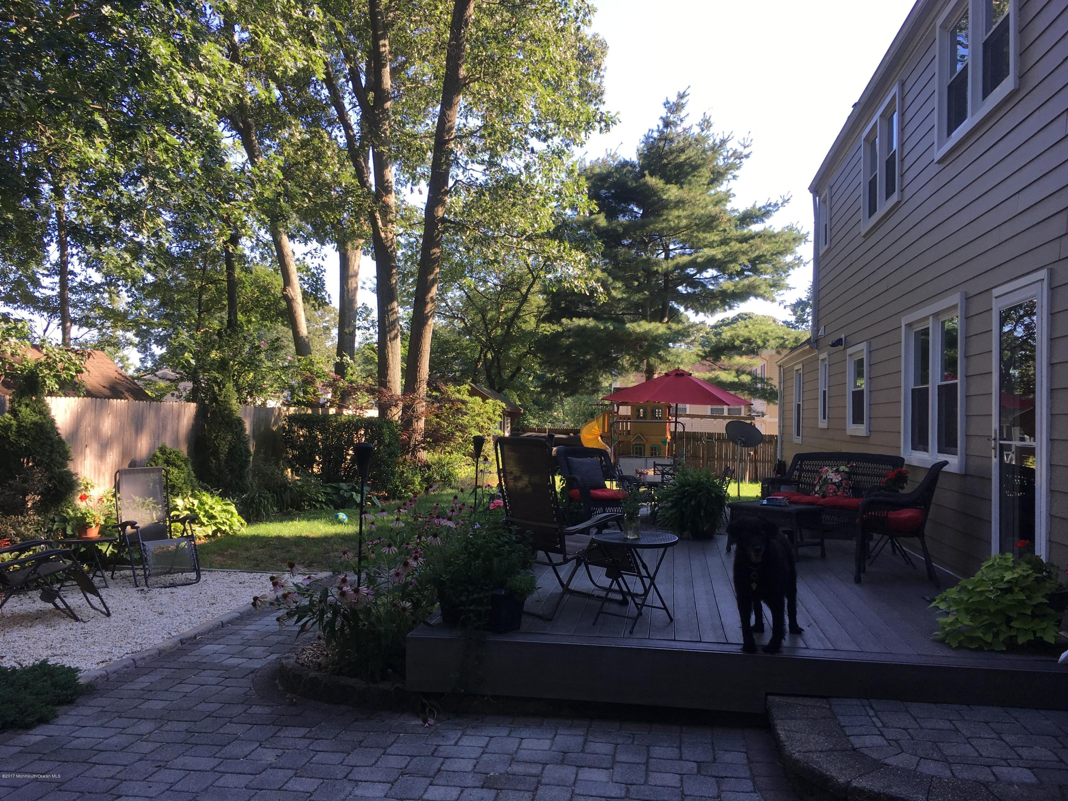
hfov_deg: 61.7
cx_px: 534
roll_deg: -1.1
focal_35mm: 29
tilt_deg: +1.0
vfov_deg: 48.2
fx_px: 895
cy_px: 400
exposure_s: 1/272
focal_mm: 4.15
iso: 25
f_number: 2.2
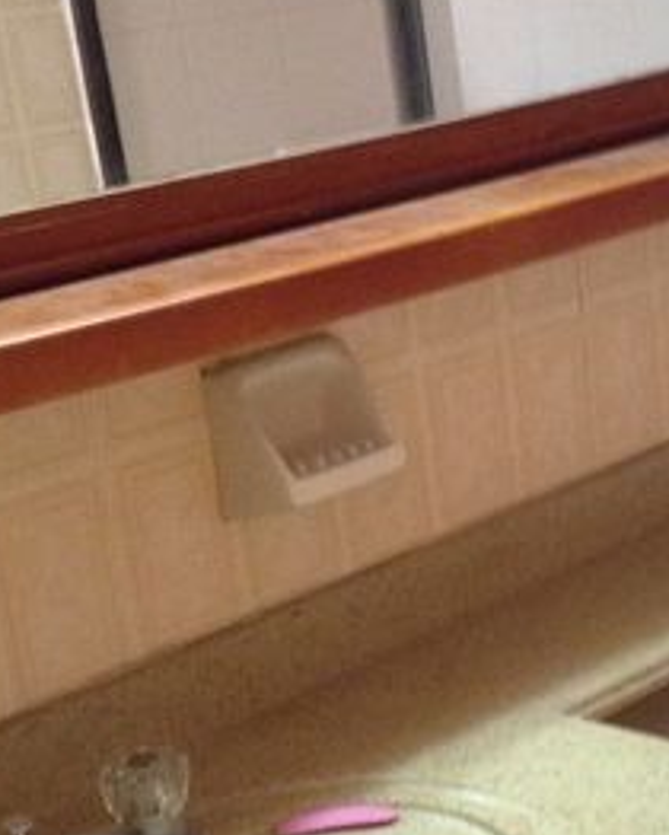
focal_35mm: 82
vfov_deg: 23.2
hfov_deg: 18.7
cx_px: 449
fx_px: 2027
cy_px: 512
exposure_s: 1/17
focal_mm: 3.3
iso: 250
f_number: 2.4
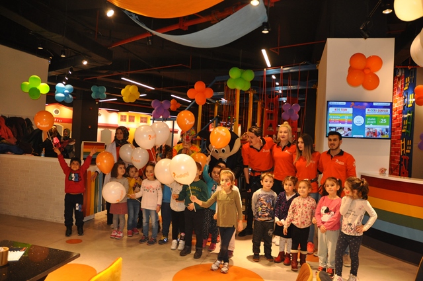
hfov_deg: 67.4
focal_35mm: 27
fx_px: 317
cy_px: 140
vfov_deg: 47.8
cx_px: 212
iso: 800
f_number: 3.5
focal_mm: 18
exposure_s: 1/100
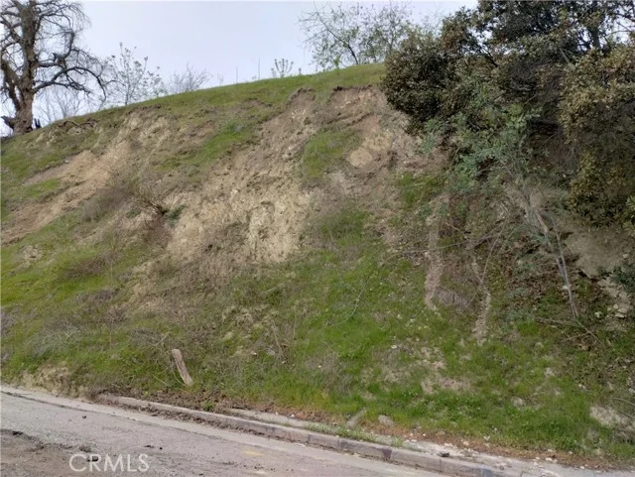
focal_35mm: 28
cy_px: 238
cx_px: 318
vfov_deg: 49.8
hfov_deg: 63.4
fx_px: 514
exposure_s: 1/276
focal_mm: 4.27
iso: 100
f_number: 1.8
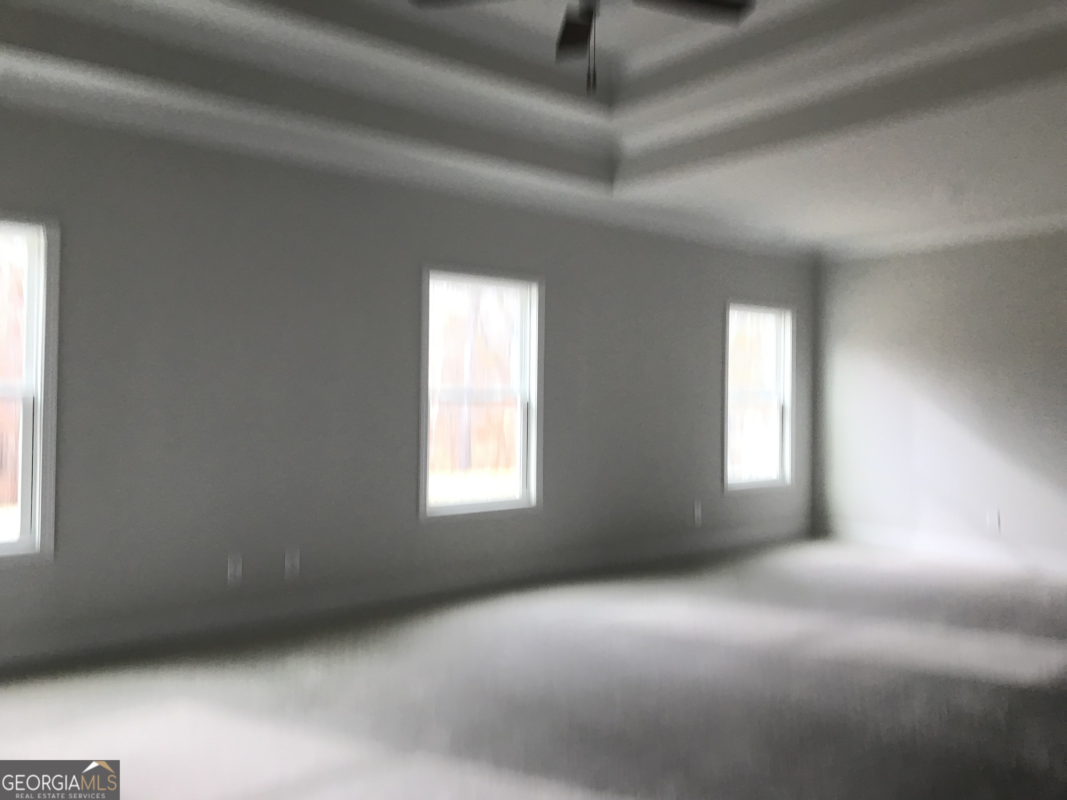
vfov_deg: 49.7
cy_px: 400
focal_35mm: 28
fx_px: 863
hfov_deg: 63.4
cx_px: 534
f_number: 1.8
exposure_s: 1/30
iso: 20
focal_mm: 3.99
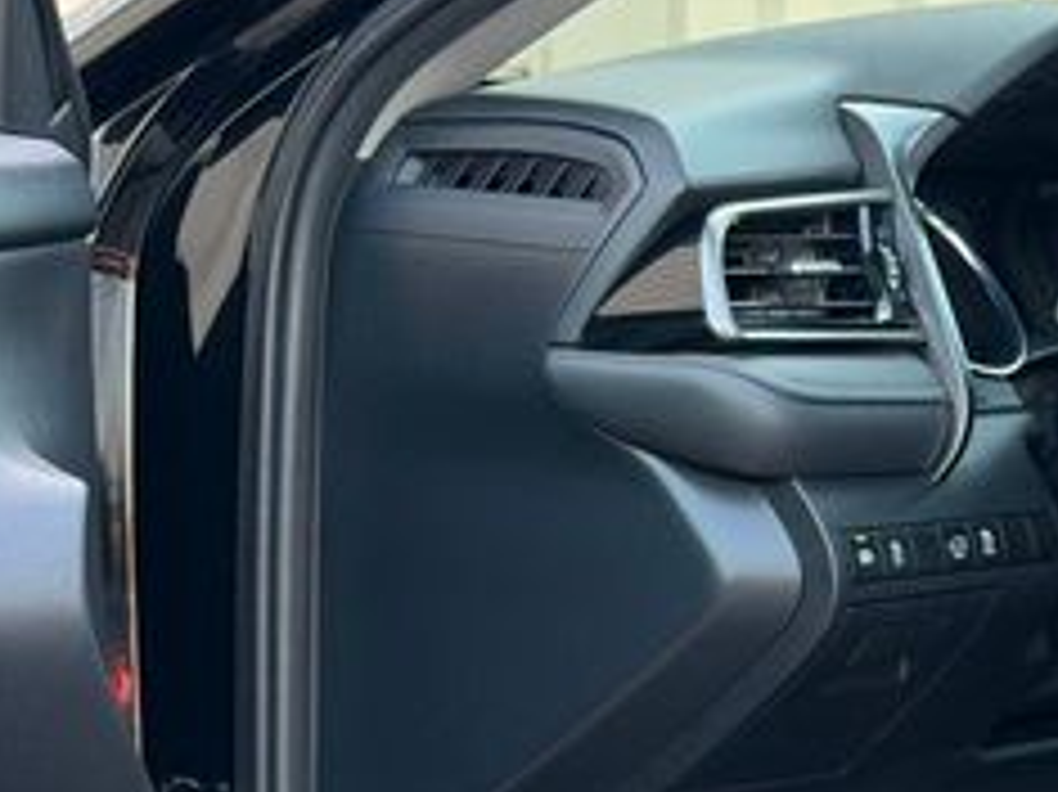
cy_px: 738
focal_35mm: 131
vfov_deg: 11.2
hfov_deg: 14.6
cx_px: 1279
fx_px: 4002
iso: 160
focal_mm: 6.76
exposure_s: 1/180
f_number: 1.78
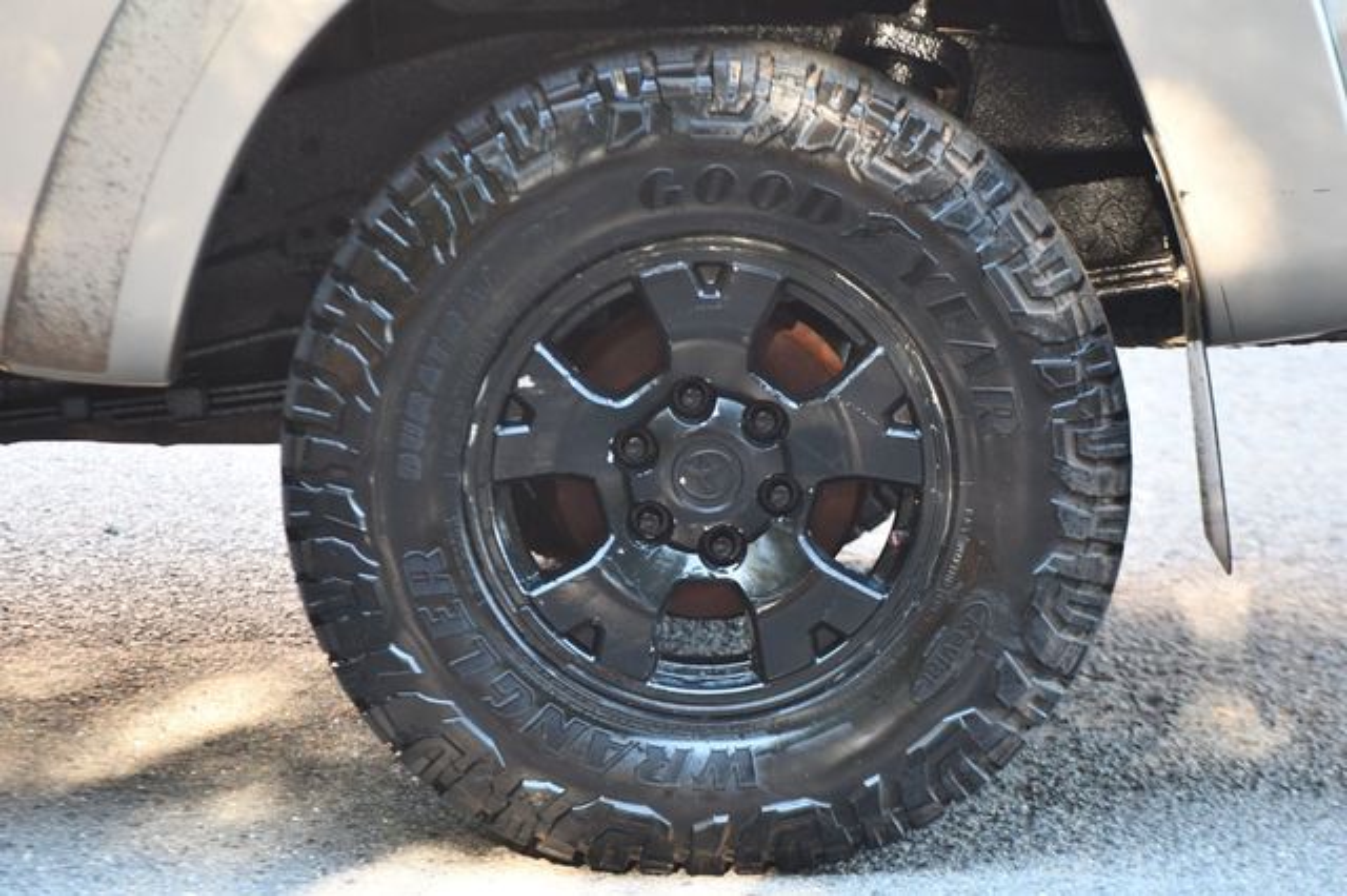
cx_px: 674
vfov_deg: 8.2
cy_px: 448
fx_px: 6282
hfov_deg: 12.2
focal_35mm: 168
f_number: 4.8
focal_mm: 112
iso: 1400
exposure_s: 1/125
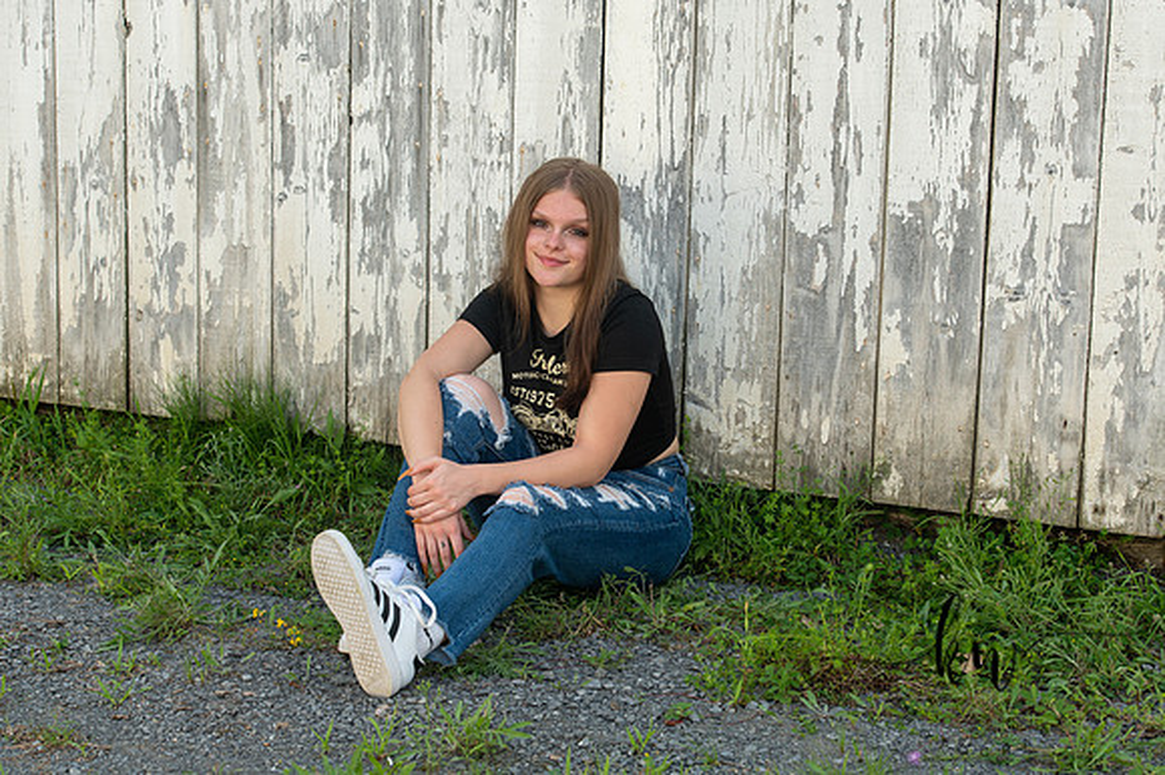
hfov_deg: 28.9
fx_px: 2264
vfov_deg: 19.4
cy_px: 388
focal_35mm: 70
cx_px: 582
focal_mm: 70
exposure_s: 1/250
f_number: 6.3
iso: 400
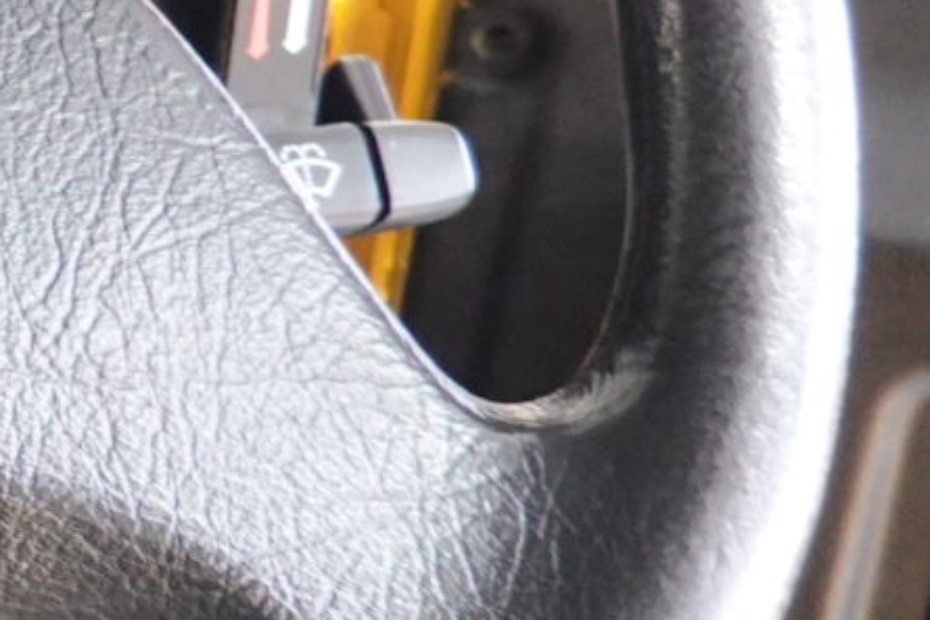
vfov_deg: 9.9
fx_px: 3566
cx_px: -1691
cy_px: 354
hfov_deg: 10.9
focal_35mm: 138
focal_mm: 9
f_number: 2.8
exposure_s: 1/8
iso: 800
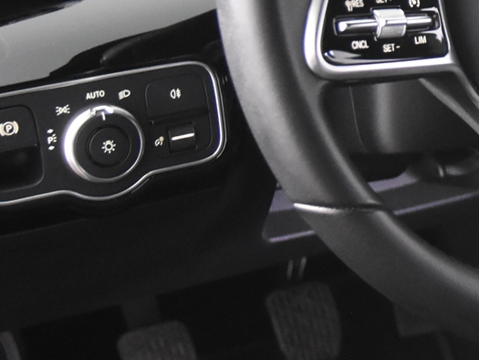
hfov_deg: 15.8
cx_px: 680
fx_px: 1606
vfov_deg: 12.7
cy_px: 83
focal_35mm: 116
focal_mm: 22
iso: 3600
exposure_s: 1/30
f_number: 3
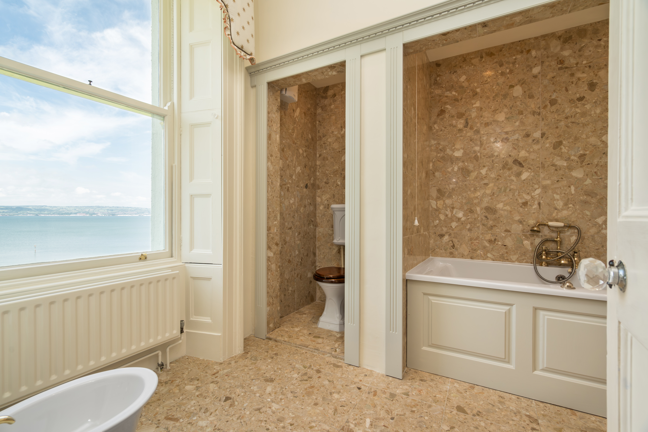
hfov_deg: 96.7
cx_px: 324
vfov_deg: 73.7
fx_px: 288
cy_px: 216
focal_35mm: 16
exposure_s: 1/60
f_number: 8
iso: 800
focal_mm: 16
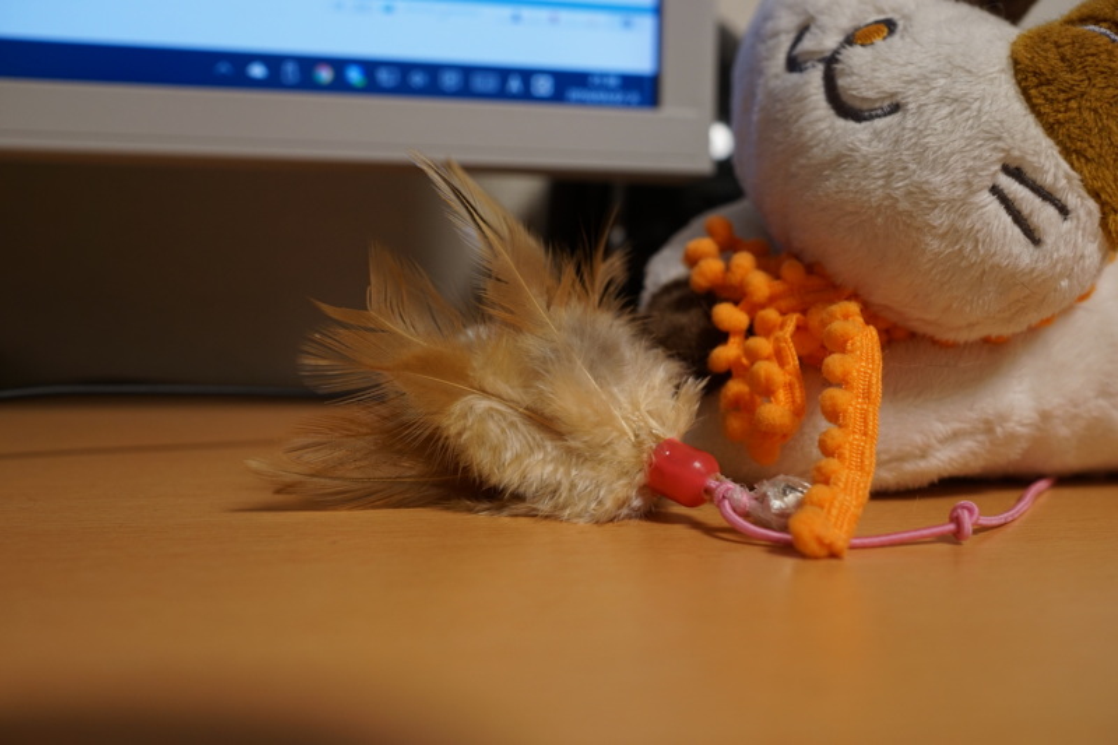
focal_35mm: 36
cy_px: 372
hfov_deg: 53.1
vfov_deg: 36.9
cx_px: 559
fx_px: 1118
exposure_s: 1/20
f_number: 4
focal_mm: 24
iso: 400
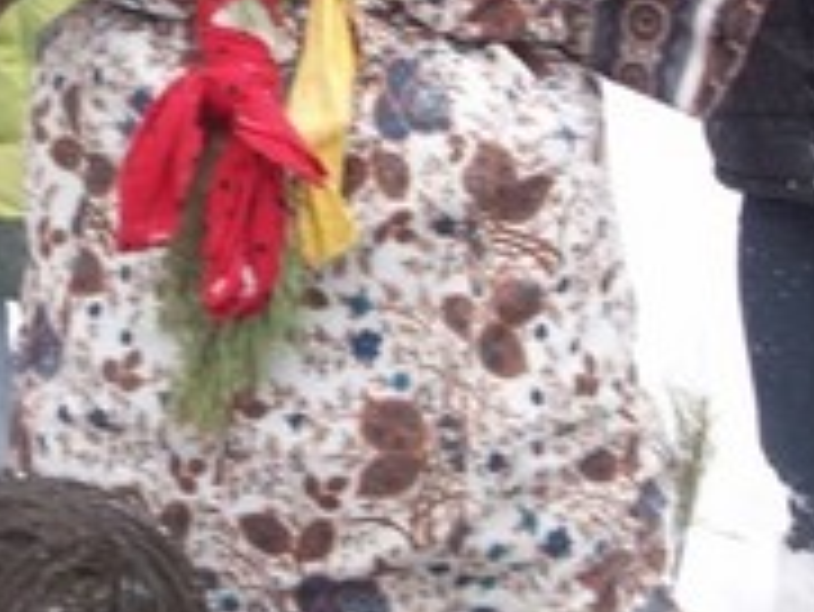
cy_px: 281
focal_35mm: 94
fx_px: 2212
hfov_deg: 20.6
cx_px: 171
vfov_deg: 15.7
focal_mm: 5.7
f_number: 2.8
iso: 64
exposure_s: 1/123
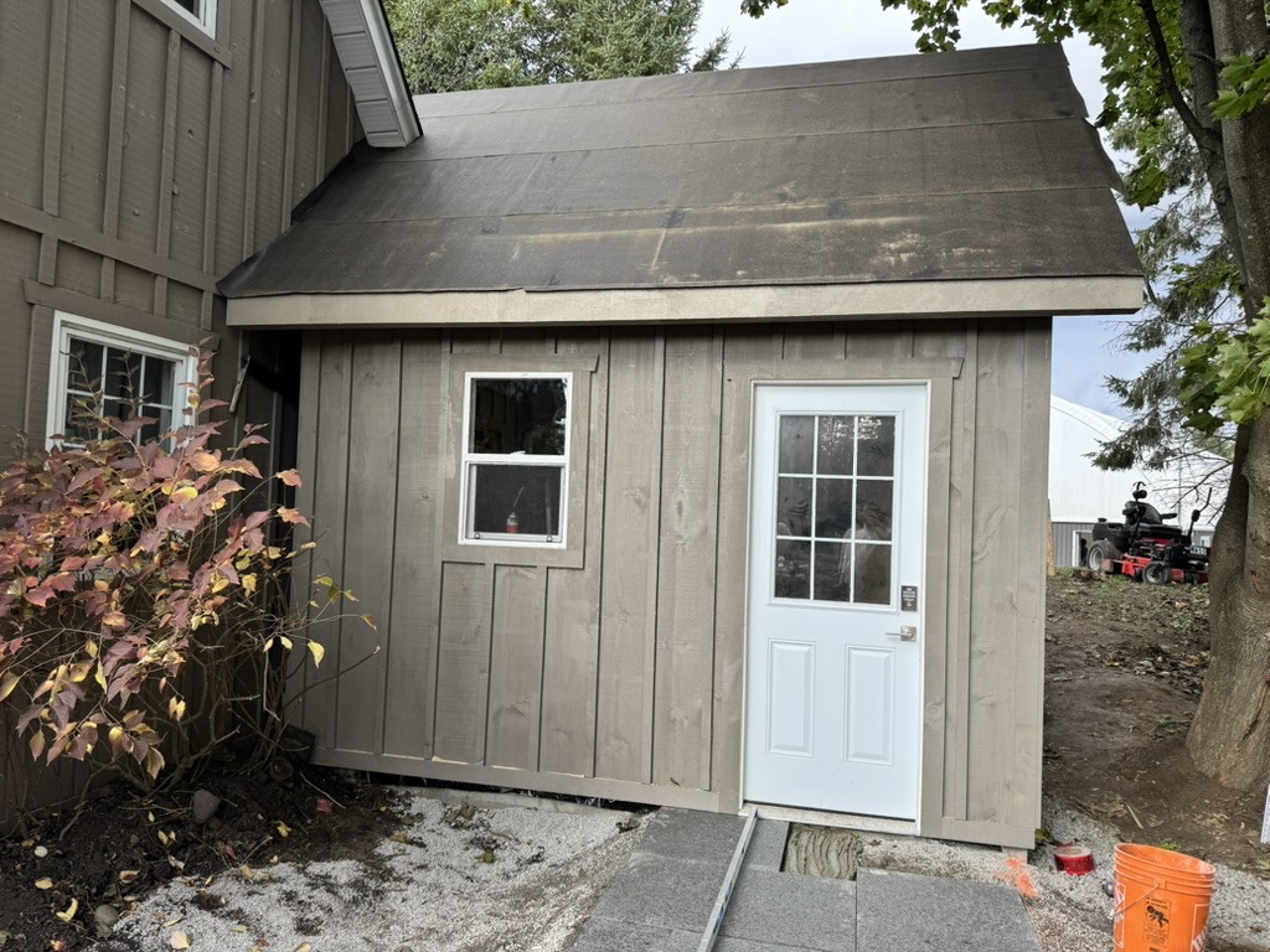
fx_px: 881
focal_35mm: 24
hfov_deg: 71.6
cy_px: 476
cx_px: 635
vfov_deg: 56.8
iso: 80
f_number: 1.78
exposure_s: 1/302
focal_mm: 6.76
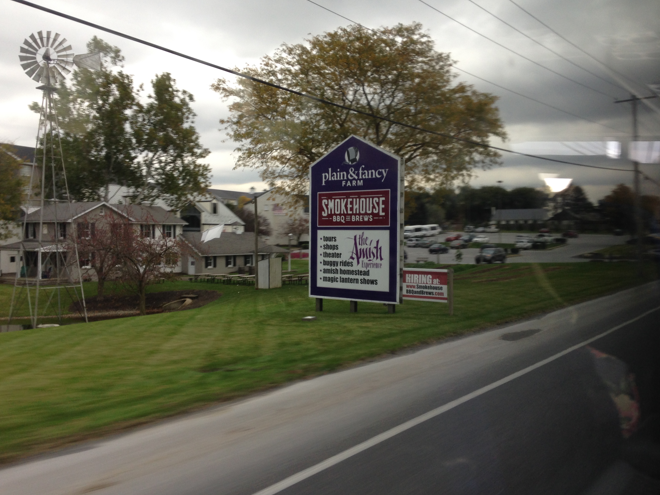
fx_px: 648
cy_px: 252
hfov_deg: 54.0
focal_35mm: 34
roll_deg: -2.2
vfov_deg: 41.8
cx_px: 324
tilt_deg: -1.7
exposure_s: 1/60
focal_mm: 4.12
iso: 64
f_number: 2.4
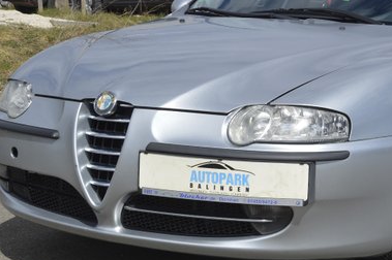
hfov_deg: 24.8
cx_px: 297
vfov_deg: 16.8
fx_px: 881
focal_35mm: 81
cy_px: 145
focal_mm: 32
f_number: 10
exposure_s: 1/400
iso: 100
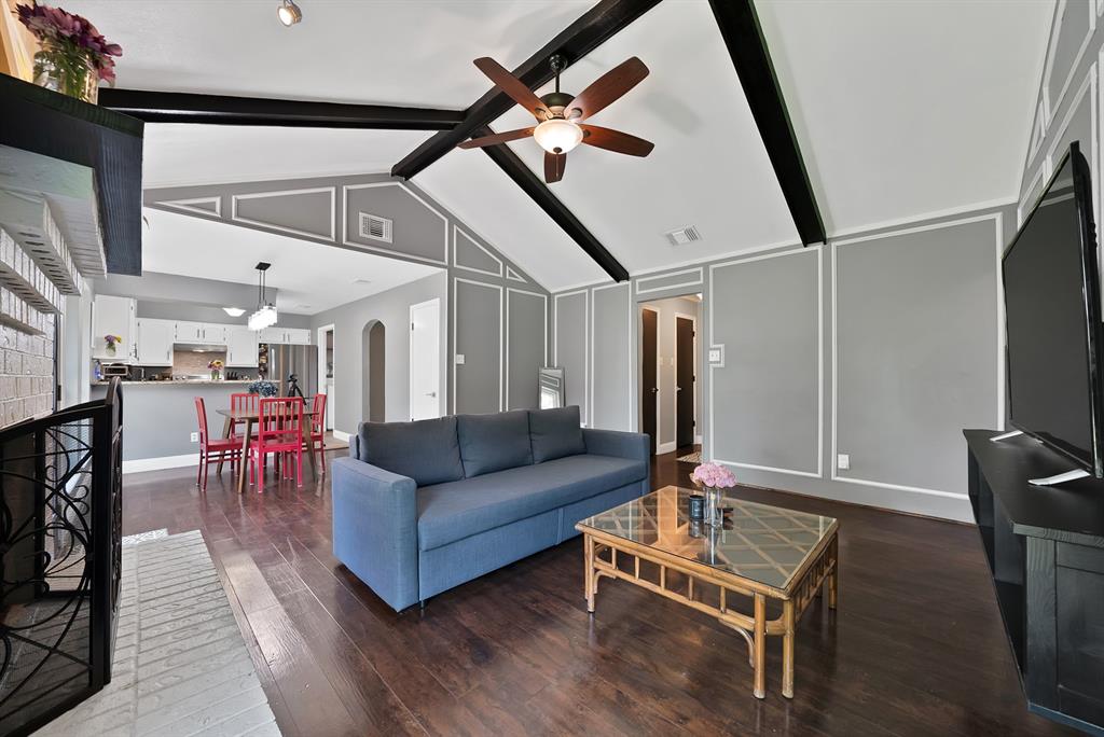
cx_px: 552
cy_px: 368
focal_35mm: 12
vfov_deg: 90.1
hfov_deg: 112.6
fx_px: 368
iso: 640
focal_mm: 12
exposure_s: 1/3
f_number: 9
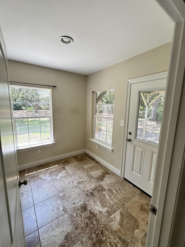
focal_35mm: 15
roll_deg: +0.0
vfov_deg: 98.2
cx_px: 90
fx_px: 107
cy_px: 123
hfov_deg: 81.7
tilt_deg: -9.9
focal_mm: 2.22
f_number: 2.2
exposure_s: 1/99
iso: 100
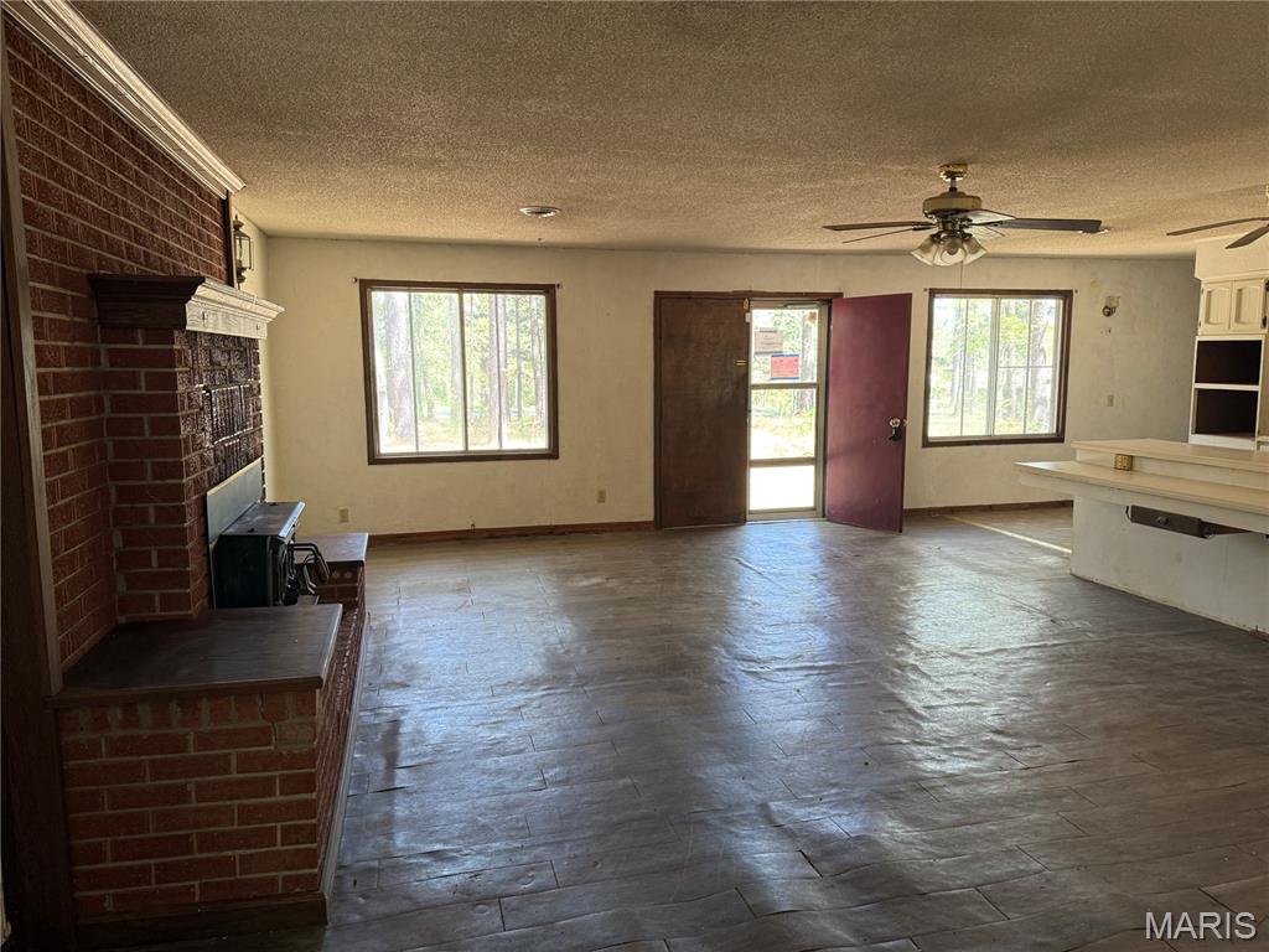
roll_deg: +0.2
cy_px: 476
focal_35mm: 24
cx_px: 634
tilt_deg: -7.0
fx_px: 880
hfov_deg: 71.6
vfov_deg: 56.8
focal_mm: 6.76
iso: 200
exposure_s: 1/83
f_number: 1.78
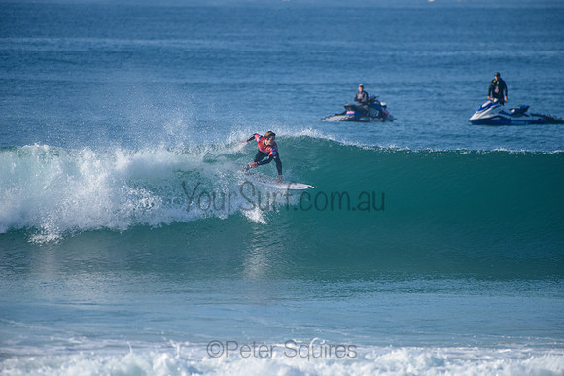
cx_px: 282
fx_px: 7835
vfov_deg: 2.8
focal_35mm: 500
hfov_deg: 4.1
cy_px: 188
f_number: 5.6
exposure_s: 1/2000
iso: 280
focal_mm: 500
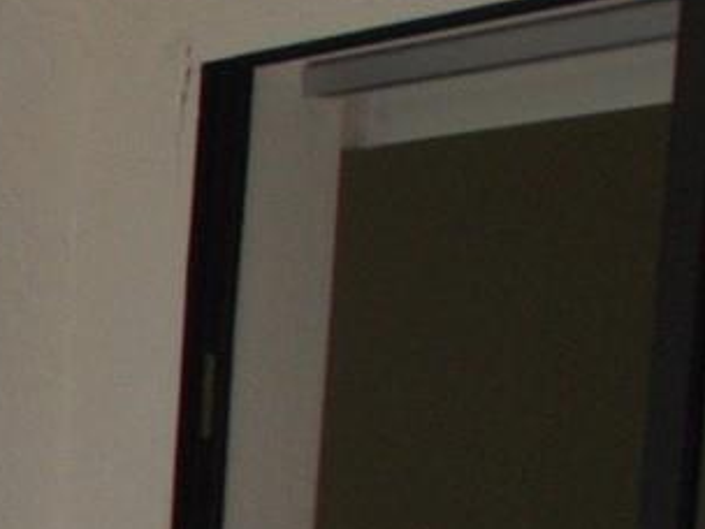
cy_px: 875
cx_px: -666
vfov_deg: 10.3
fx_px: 2790
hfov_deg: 12.7
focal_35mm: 137
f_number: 3.2
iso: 80
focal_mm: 4.6
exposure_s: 1/60
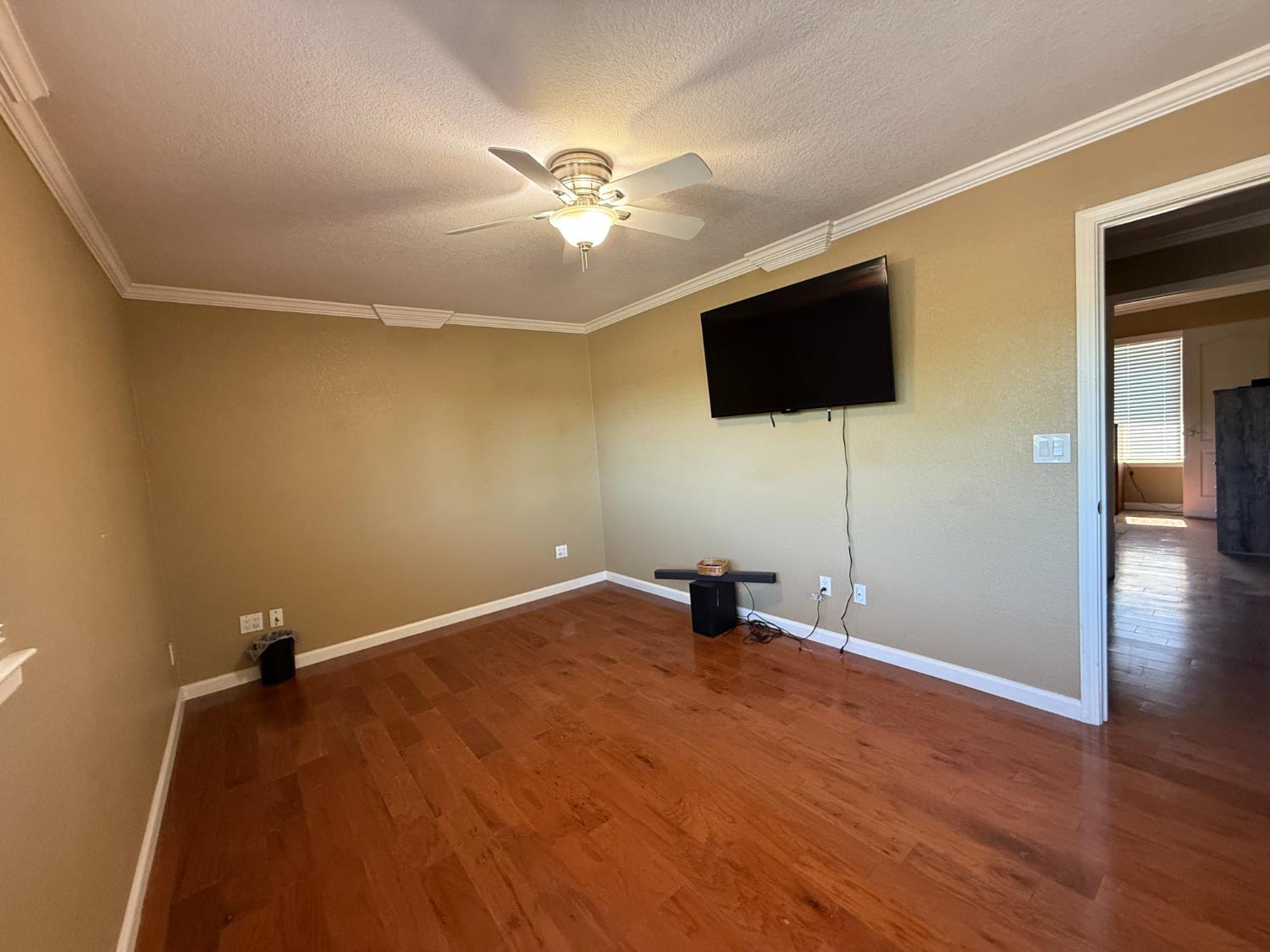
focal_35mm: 14
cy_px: 476
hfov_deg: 102.1
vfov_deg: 85.7
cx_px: 635
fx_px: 514
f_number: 2.2
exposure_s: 1/60
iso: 400
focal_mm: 2.22
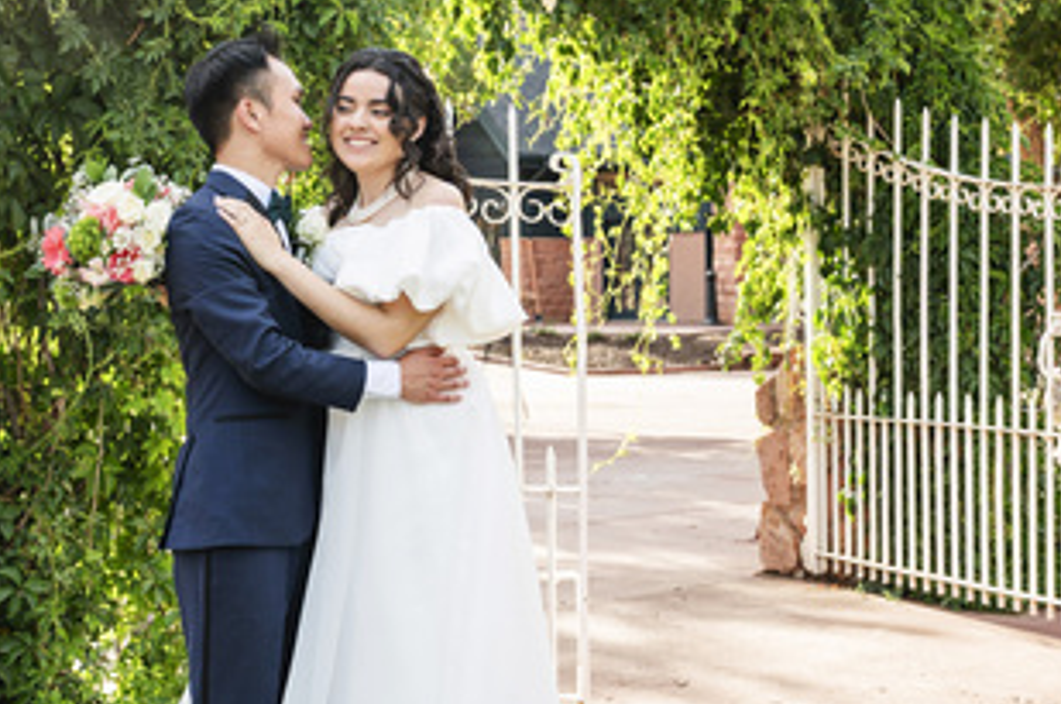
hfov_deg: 29.7
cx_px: 518
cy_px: 335
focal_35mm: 68
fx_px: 2001
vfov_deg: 20.0
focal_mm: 35
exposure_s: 1/320
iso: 125
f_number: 4
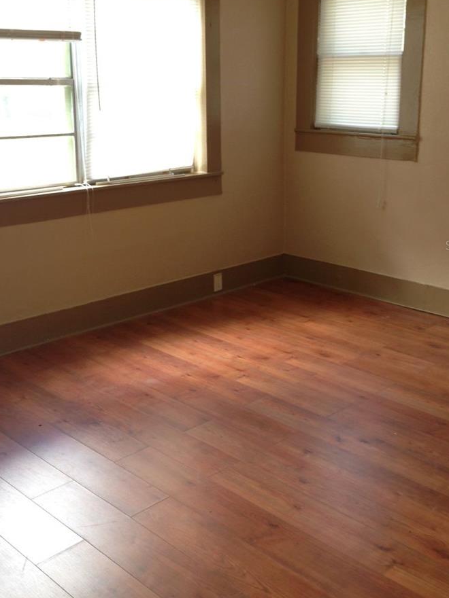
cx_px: 197
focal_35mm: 45
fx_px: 778
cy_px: 245
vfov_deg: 41.9
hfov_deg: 32.1
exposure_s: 1/20
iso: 50
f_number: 2.4
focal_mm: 4.13
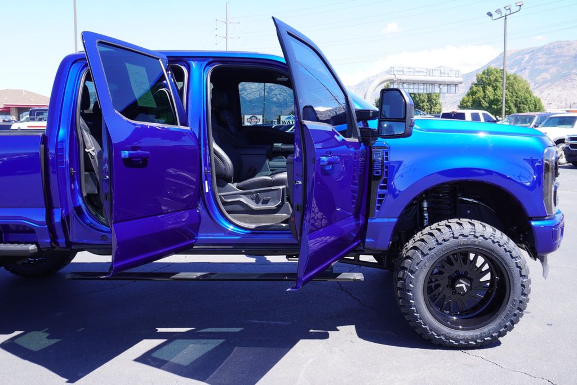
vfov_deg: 40.0
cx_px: 288
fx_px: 529
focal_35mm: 33
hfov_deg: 57.2
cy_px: 192
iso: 100
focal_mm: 22
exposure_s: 1/100
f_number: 6.3
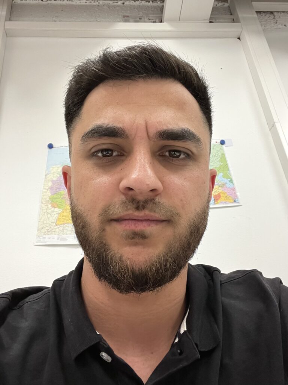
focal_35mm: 30
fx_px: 333
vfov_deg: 60.0
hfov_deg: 46.8
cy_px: 192
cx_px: 144
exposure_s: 1/50
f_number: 2.2
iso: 320
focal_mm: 2.71
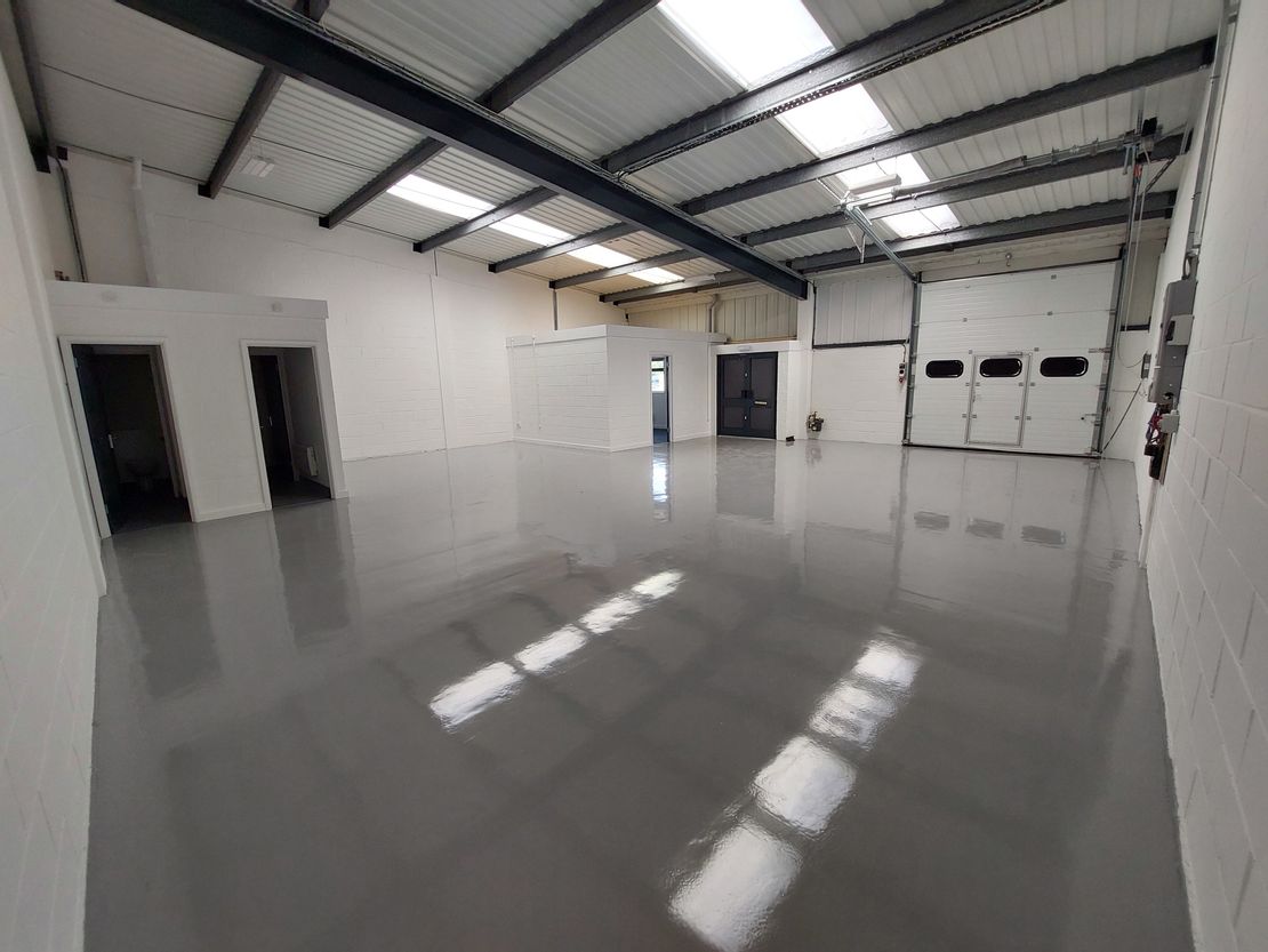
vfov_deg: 89.9
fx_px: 476
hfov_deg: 106.2
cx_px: 634
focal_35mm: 13
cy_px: 476
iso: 64
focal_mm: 1.74
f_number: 2.2
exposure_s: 1/50
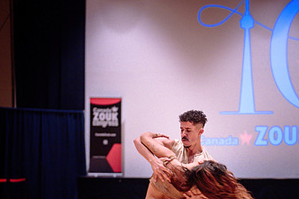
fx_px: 938
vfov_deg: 12.0
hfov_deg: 18.0
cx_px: 227
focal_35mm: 113
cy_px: 205
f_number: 1.4
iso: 1600
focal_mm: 50
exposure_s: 1/250
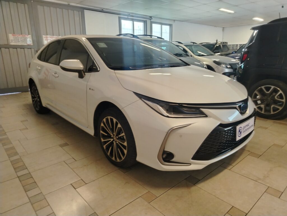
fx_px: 199
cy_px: 108
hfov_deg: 71.6
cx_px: 144
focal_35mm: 24
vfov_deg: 56.8
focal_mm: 5.25
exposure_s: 1/33.3
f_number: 1.75
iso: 866
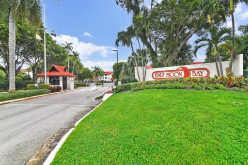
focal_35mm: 16
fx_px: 110
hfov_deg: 96.7
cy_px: 82
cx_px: 124
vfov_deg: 73.7
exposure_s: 1/60
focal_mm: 16
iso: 200
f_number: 8
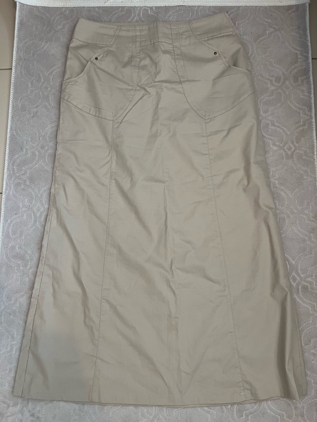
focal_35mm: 26
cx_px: 158
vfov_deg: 67.3
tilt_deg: -81.7
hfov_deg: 53.1
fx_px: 317
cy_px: 211
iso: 160
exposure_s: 1/50
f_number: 1.6
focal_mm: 5.1
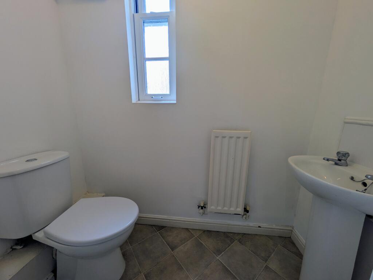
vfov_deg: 85.7
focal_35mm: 14
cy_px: 140
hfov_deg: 102.0
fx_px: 151
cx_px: 186
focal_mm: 1.83
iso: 55
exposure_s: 1/176
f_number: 2.2
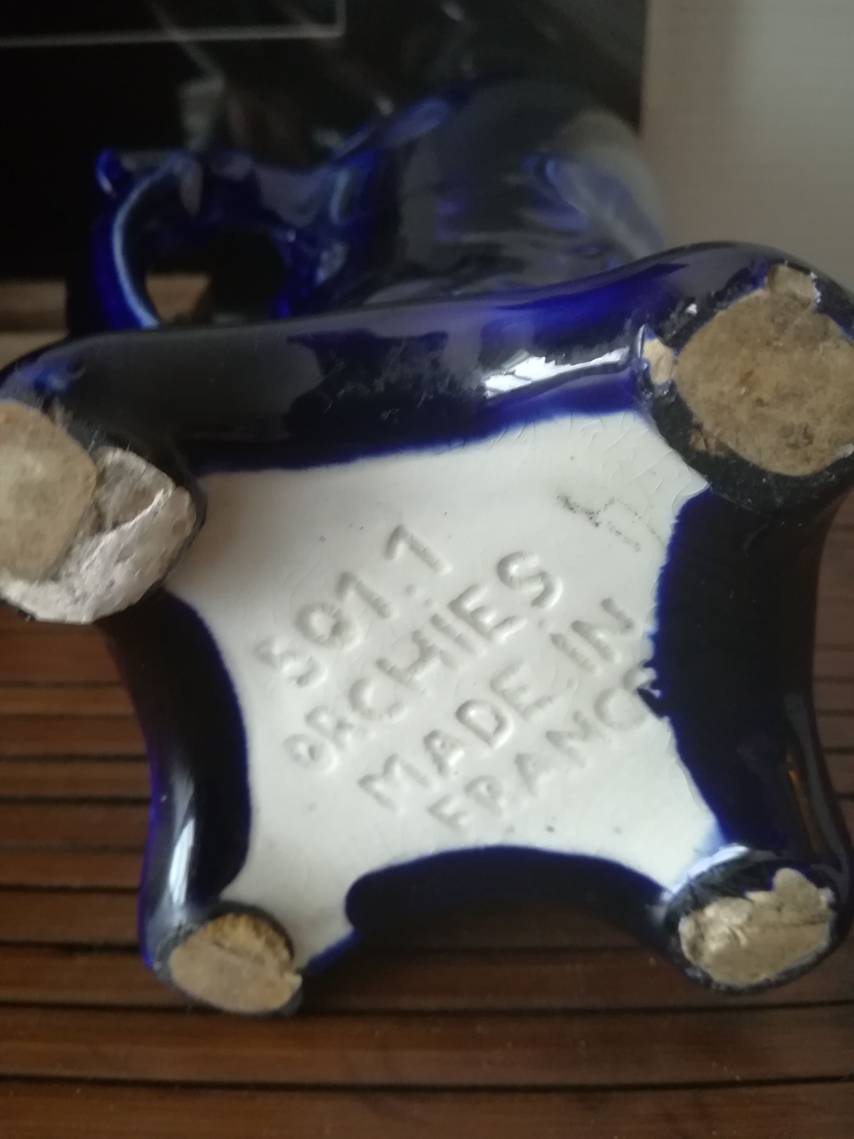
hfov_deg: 53.1
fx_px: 855
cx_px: 427
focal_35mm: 26
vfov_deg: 67.3
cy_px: 570
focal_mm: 3.83
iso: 500
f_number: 2.2
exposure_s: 1/20
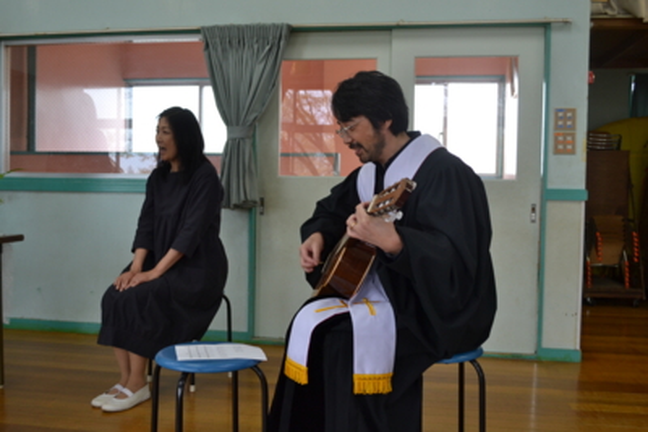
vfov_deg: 36.9
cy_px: 216
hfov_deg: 53.1
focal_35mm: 36
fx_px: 648
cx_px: 324
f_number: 4.5
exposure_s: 1/80
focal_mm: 24
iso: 400
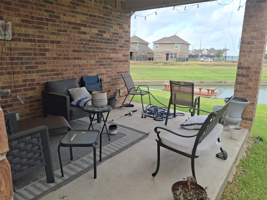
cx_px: 134
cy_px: 100
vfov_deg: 54.9
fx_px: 193
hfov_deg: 69.4
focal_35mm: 25
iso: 25
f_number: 1.8
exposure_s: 1/455
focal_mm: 4.69
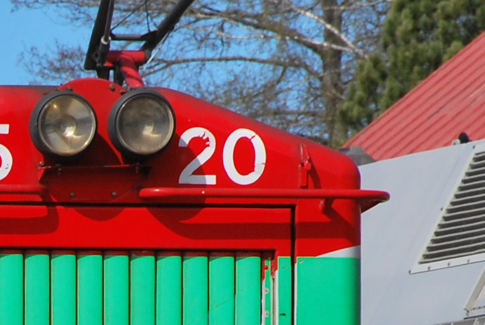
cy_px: 550
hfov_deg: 2.6
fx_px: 10598
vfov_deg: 1.8
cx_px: -262
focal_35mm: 785
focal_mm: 105
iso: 200
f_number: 8
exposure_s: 1/1000
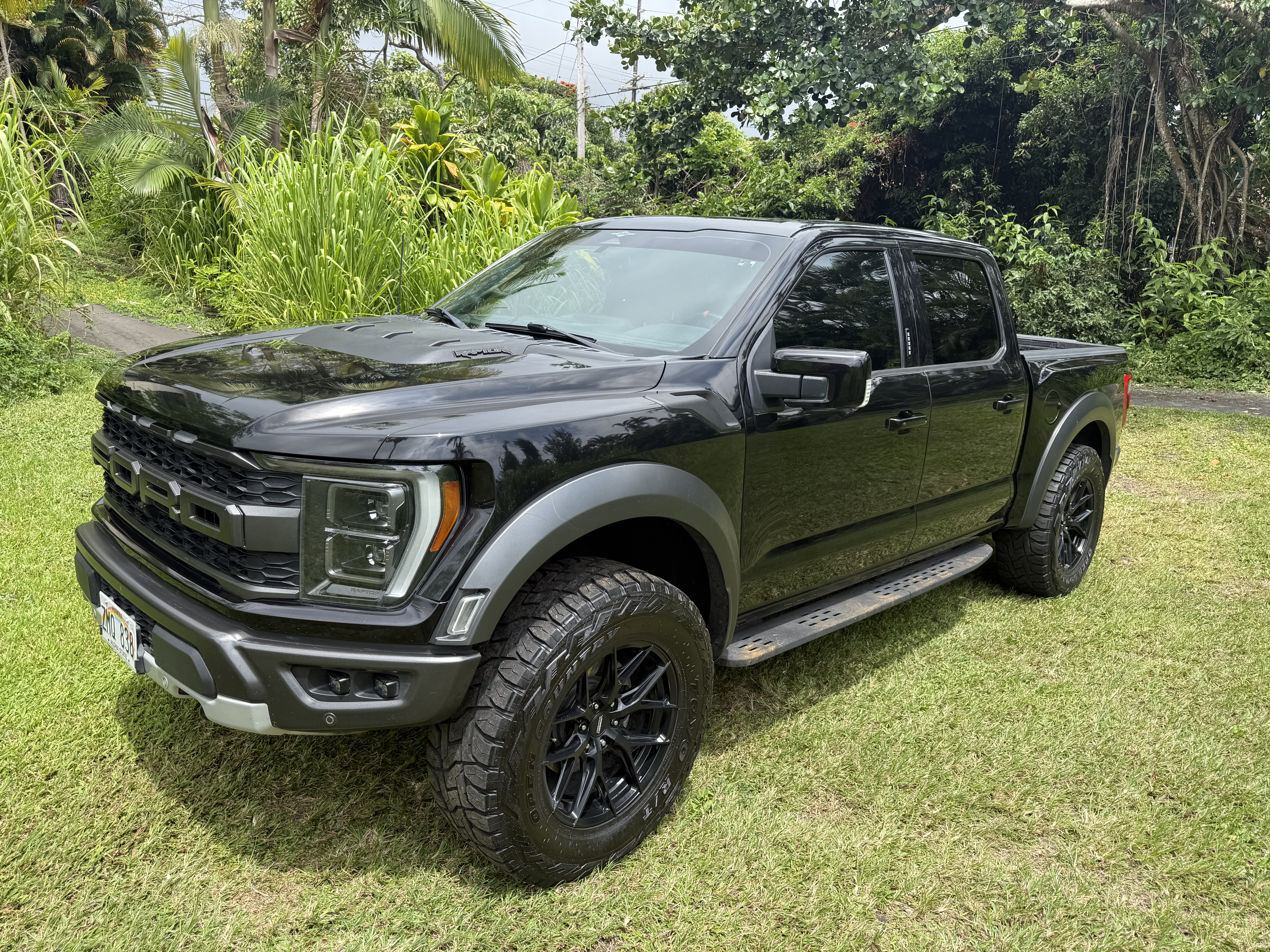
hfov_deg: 71.6
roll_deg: -0.7
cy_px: 476
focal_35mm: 24
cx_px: 635
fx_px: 881
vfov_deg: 56.8
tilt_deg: -6.4
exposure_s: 1/1770
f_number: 1.78
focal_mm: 6.76
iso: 80
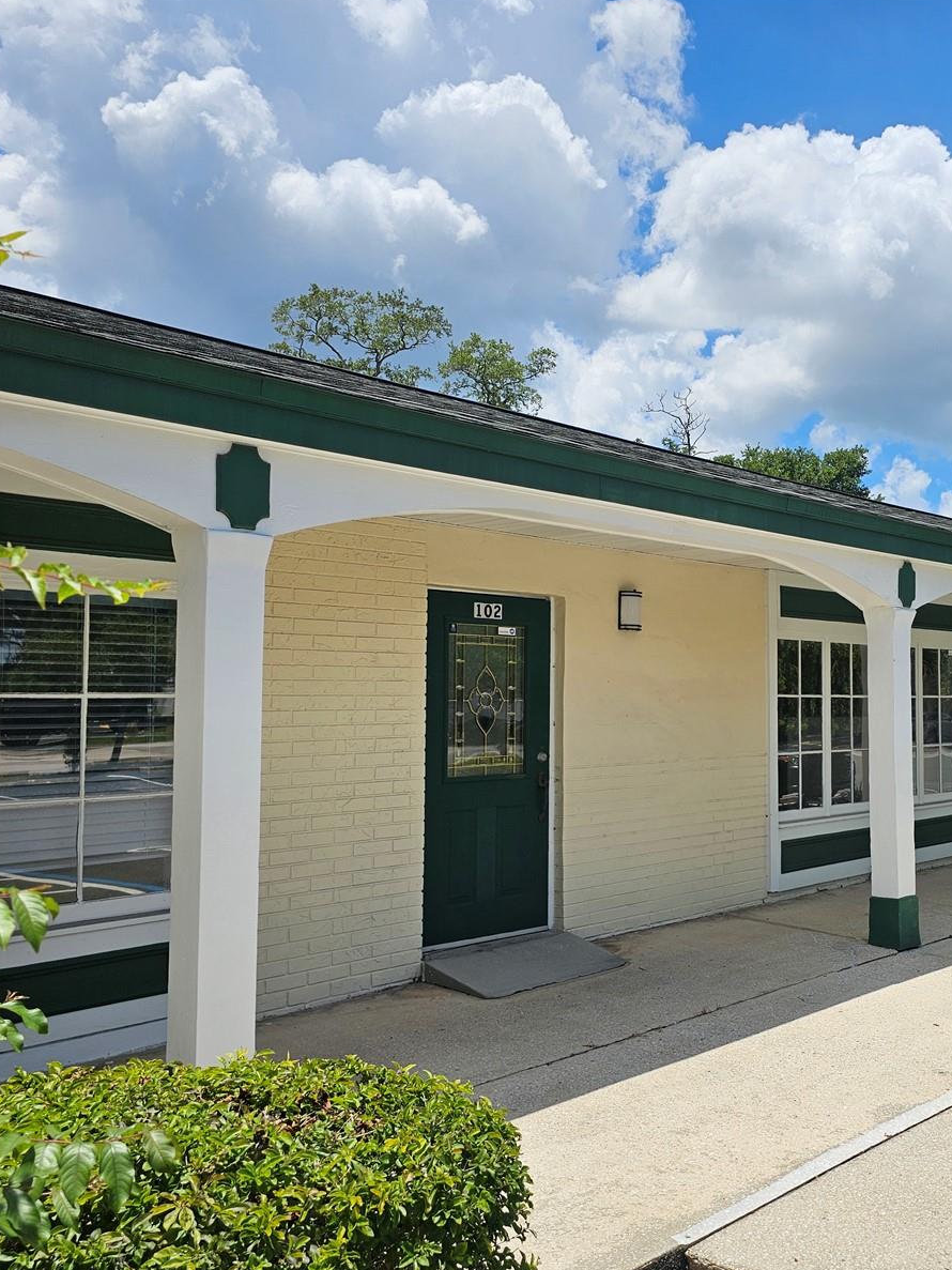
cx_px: 727
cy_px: 634
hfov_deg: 43.8
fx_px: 1137
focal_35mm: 31
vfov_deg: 58.4
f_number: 1.7
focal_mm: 6.3
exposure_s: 1/1723
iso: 10
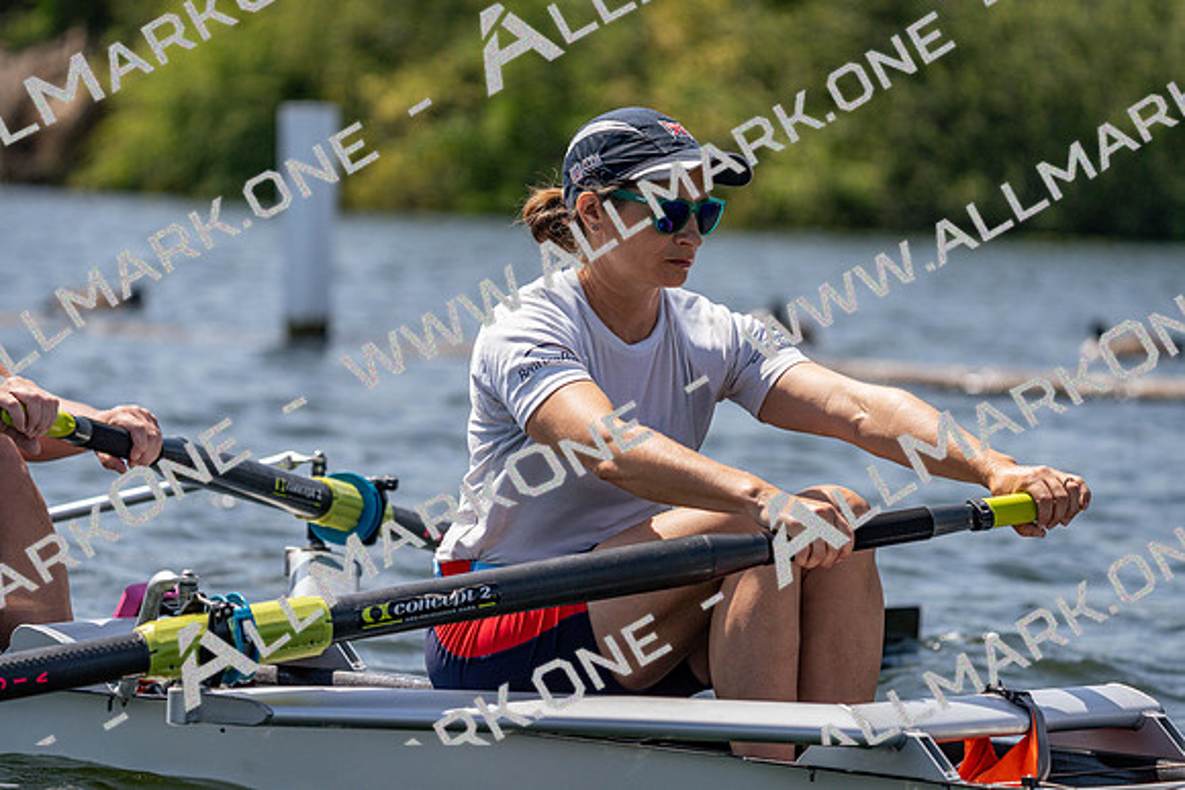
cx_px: 592
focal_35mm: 243
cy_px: 395
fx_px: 8000
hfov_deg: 8.5
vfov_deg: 5.7
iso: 250
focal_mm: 243
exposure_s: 1/2000
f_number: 5.6
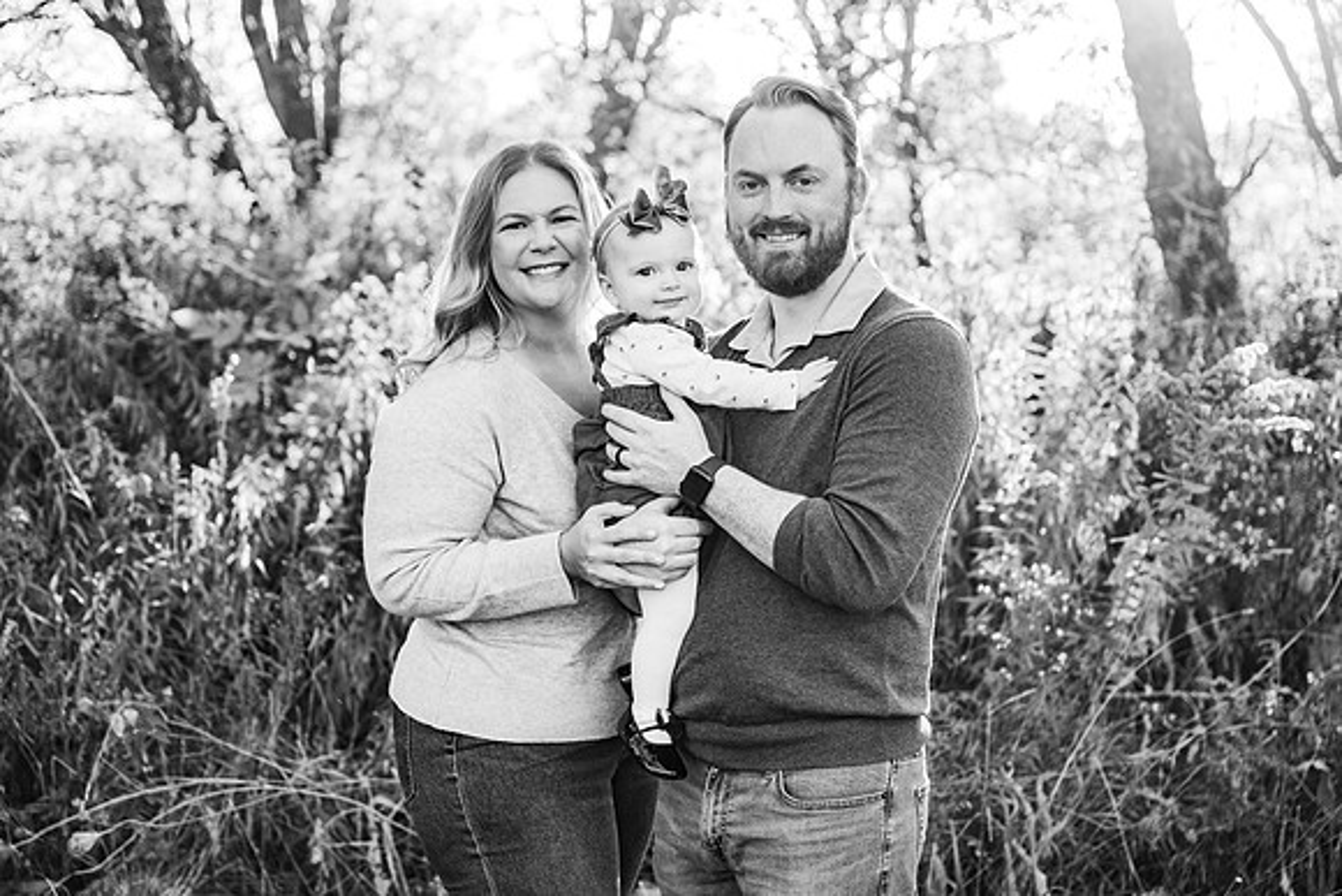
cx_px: 671
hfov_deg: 37.5
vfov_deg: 25.5
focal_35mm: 53
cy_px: 448
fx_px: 1976
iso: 640
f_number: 2.8
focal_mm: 53
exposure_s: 1/800
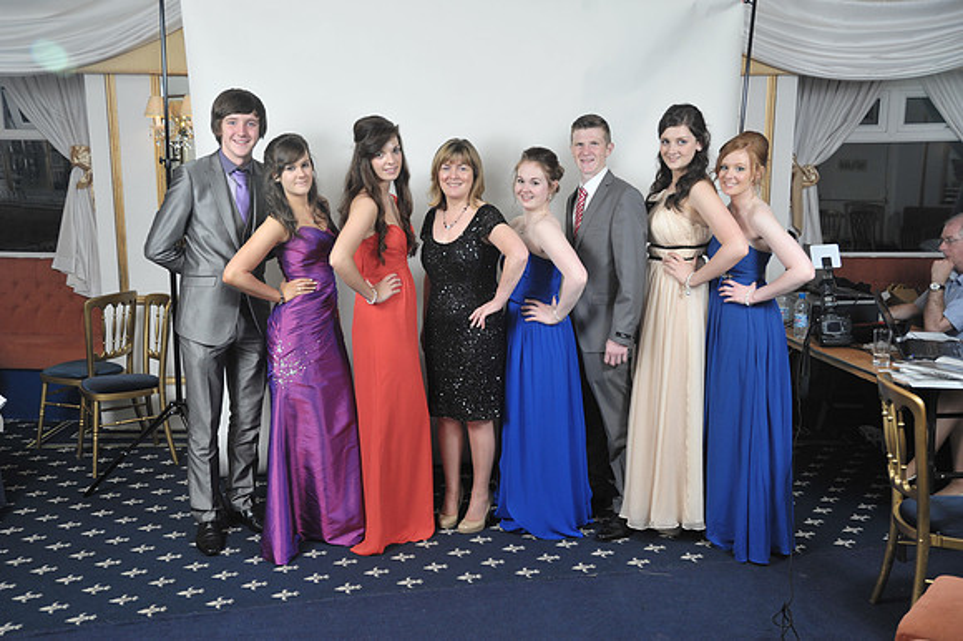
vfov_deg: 38.8
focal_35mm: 34
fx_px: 909
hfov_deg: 55.8
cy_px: 320
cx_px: 482
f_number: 7.1
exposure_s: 1/160
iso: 1000
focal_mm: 34
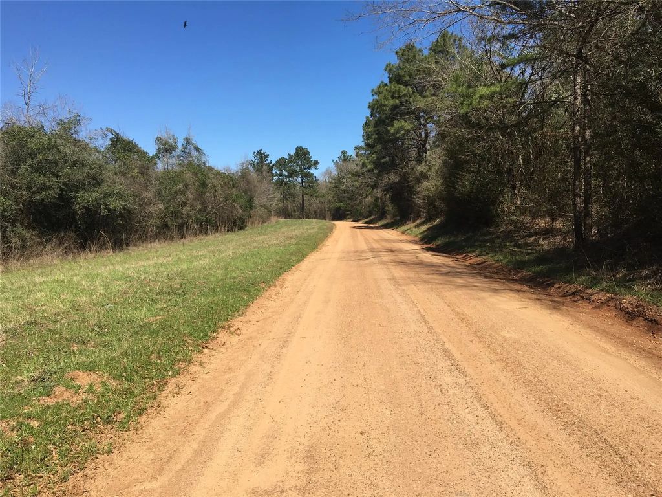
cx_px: 331
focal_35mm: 29
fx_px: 555
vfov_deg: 48.2
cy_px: 248
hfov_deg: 61.7
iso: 25
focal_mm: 4.15
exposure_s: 1/1350
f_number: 2.2
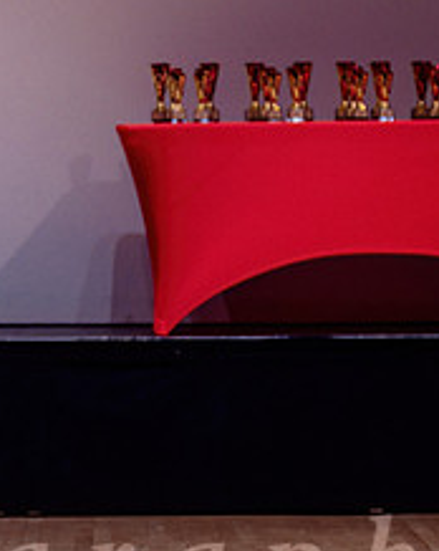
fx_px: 3448
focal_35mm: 212
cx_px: -6
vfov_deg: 9.1
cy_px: 262
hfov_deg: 7.3
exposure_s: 1/400
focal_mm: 70
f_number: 2.8
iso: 1600
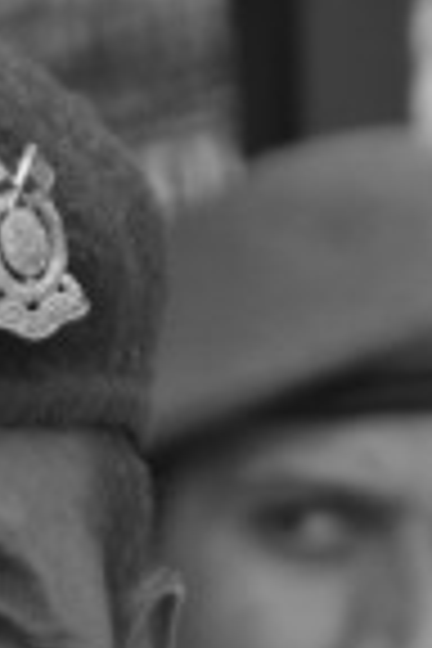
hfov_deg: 4.2
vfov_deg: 6.3
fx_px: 5832
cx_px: -162
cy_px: 783
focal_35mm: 324
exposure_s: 1/200
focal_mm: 78
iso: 400
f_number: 5
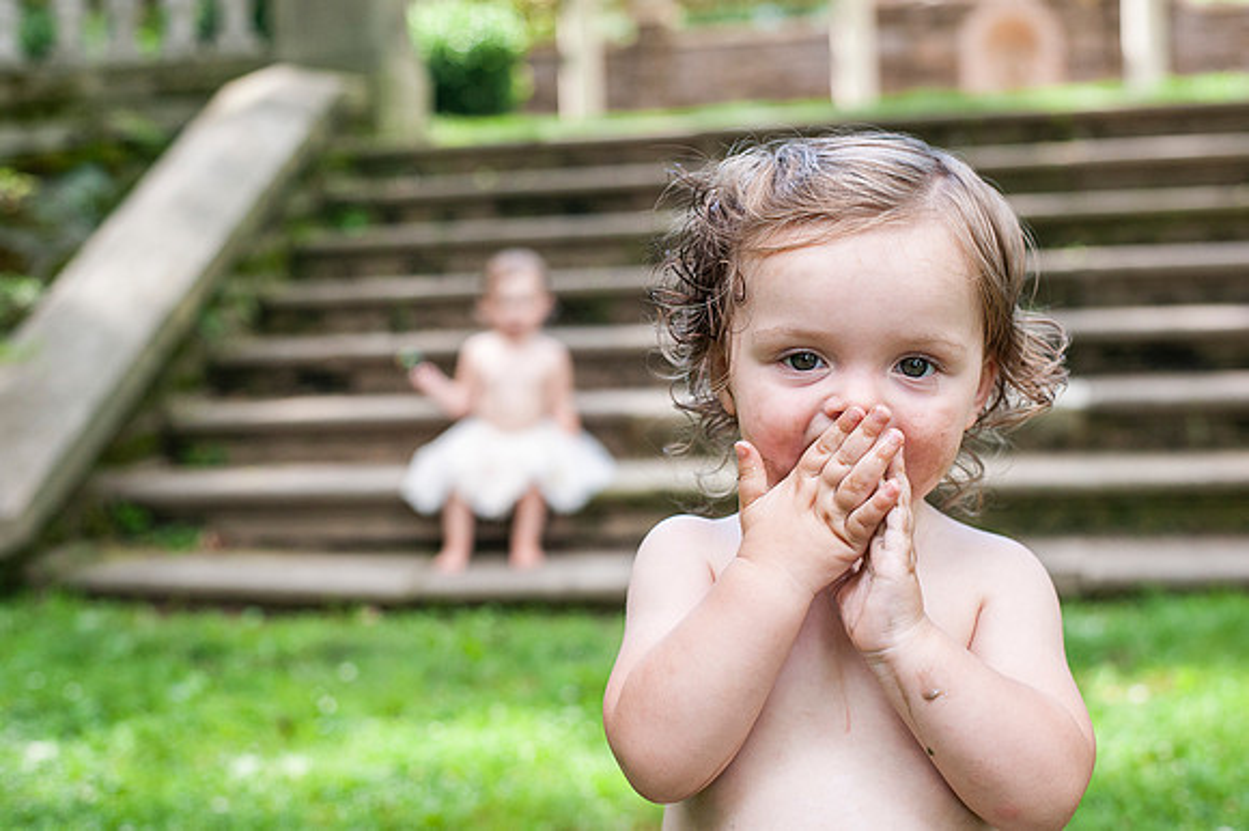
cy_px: 416
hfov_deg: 39.6
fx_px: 1734
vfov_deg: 27.0
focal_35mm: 50
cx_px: 624
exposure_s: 1/1000
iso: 800
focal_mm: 50
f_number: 4
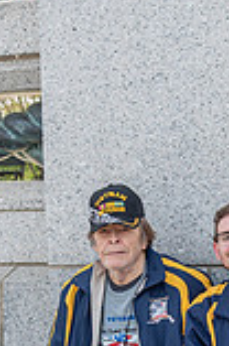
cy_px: 290
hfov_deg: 8.8
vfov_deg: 13.2
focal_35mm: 155
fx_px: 1485
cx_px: 207
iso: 100
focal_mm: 35
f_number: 4
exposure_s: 1/125
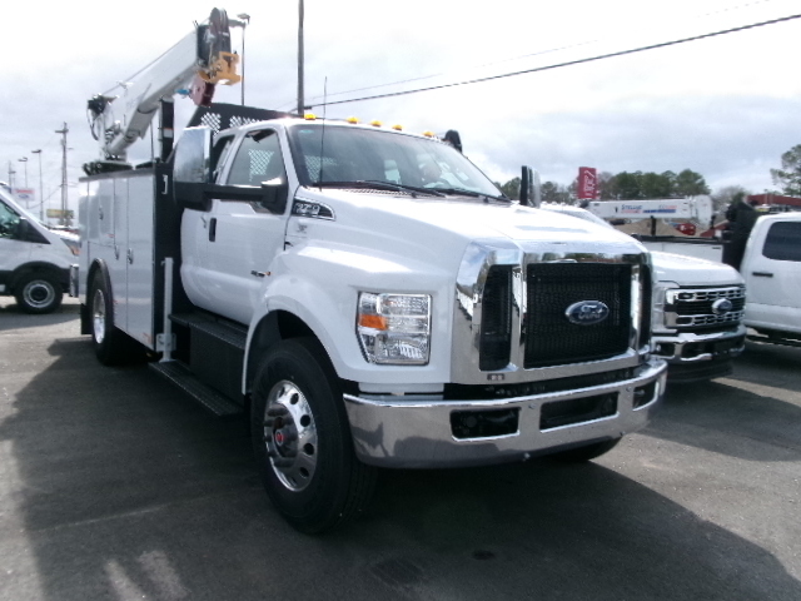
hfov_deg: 63.4
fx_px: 648
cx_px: 400
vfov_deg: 49.7
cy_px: 300
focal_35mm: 28
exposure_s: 1/100
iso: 100
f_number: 10.8
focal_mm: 5.1
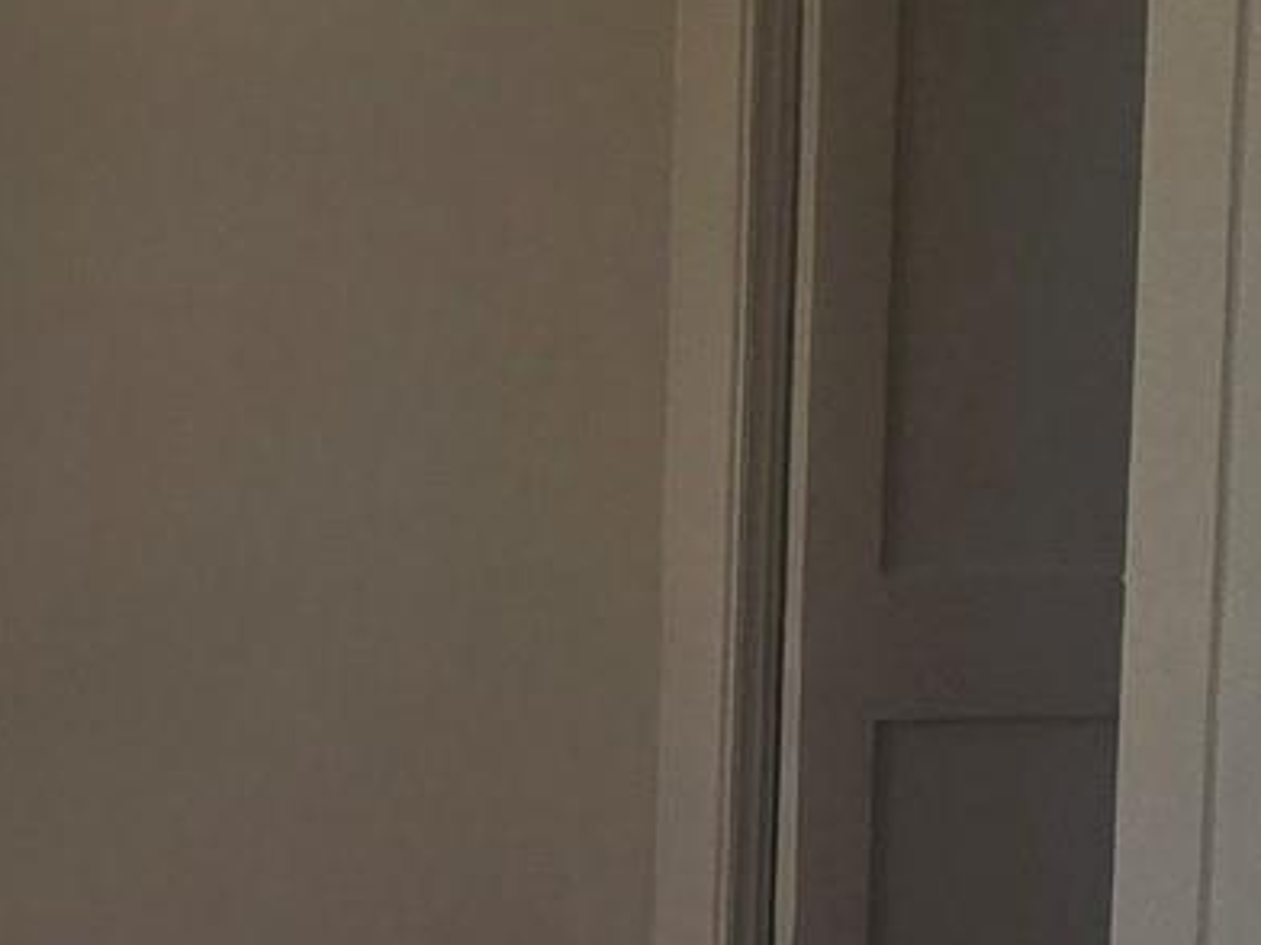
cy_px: 386
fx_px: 2477
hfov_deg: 22.3
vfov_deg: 21.6
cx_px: -733
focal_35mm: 68
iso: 50
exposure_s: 1/149
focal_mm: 2.2
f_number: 2.2
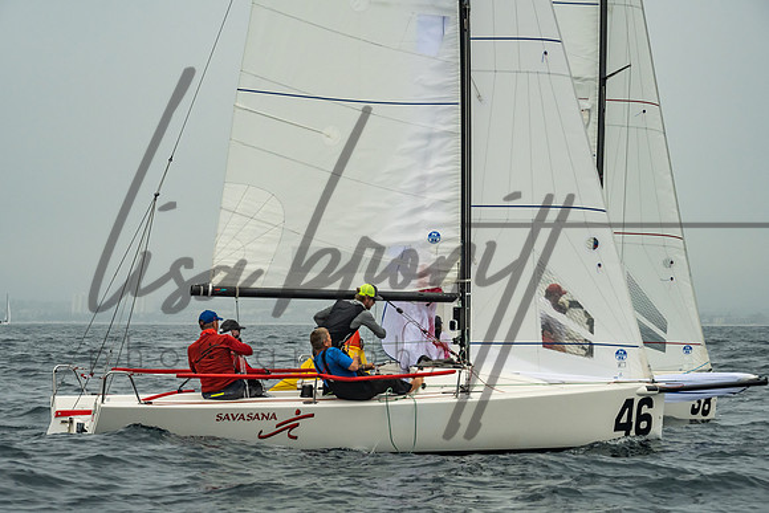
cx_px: 369
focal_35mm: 110
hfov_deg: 18.5
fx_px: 2357
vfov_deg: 12.4
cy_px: 257
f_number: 9
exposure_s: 1/3200
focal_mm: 103
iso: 800
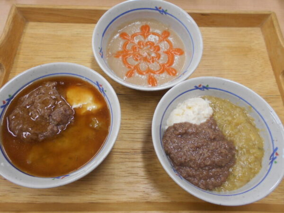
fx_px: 213
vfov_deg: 53.1
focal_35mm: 26
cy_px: 106
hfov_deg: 67.3
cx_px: 142
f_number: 3.2
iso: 125
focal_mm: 4.6
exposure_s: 1/30
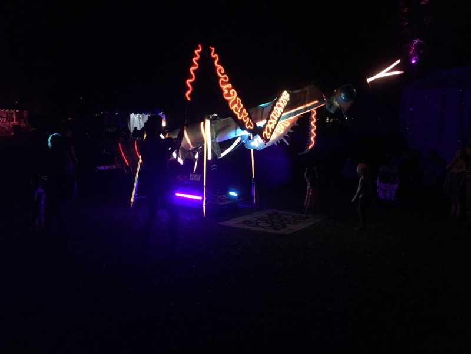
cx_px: 236
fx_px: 395
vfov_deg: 48.2
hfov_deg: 61.7
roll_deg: -2.1
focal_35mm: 29
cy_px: 177
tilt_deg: -7.7
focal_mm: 4.15
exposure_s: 1/24
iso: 200
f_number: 2.2
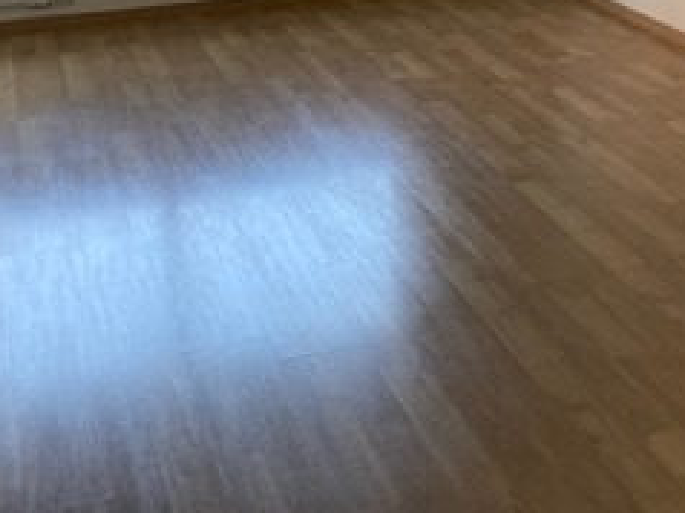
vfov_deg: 20.0
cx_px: 587
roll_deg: +0.5
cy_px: -63
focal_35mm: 70
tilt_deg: -8.5
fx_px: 1384
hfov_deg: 27.0
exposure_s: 1/121
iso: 50
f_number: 1.8
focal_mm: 4.25
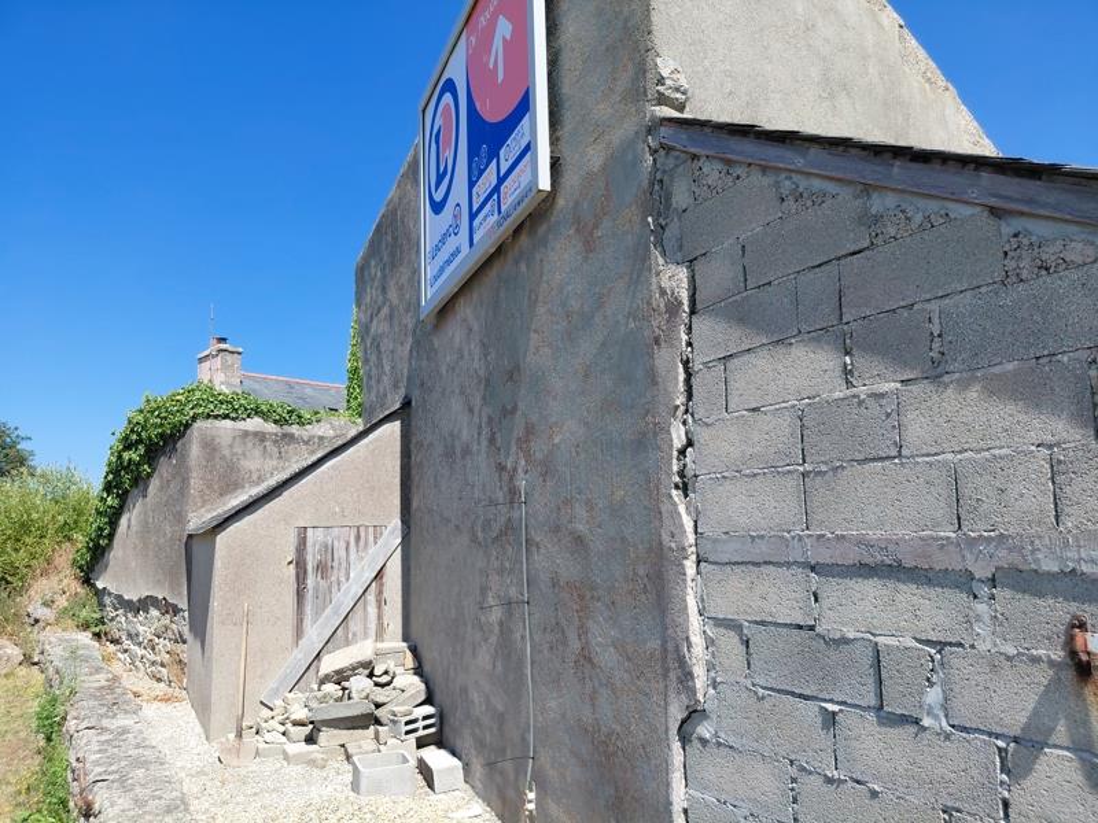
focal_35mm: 25
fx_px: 793
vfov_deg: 54.9
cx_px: 549
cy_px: 412
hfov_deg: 69.4
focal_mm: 4.69
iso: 50
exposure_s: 1/1571
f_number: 1.8
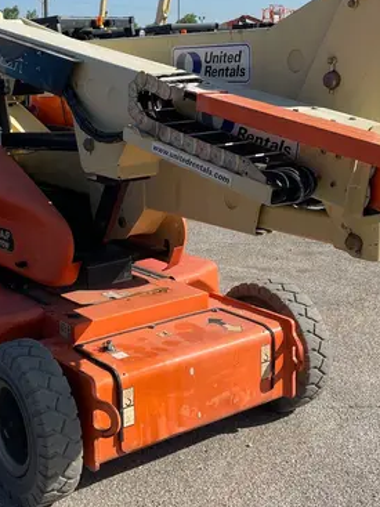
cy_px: 209
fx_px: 762
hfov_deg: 27.7
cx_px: 105
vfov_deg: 36.7
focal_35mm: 52
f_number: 1.6
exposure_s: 1/4831
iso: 50
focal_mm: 4.2
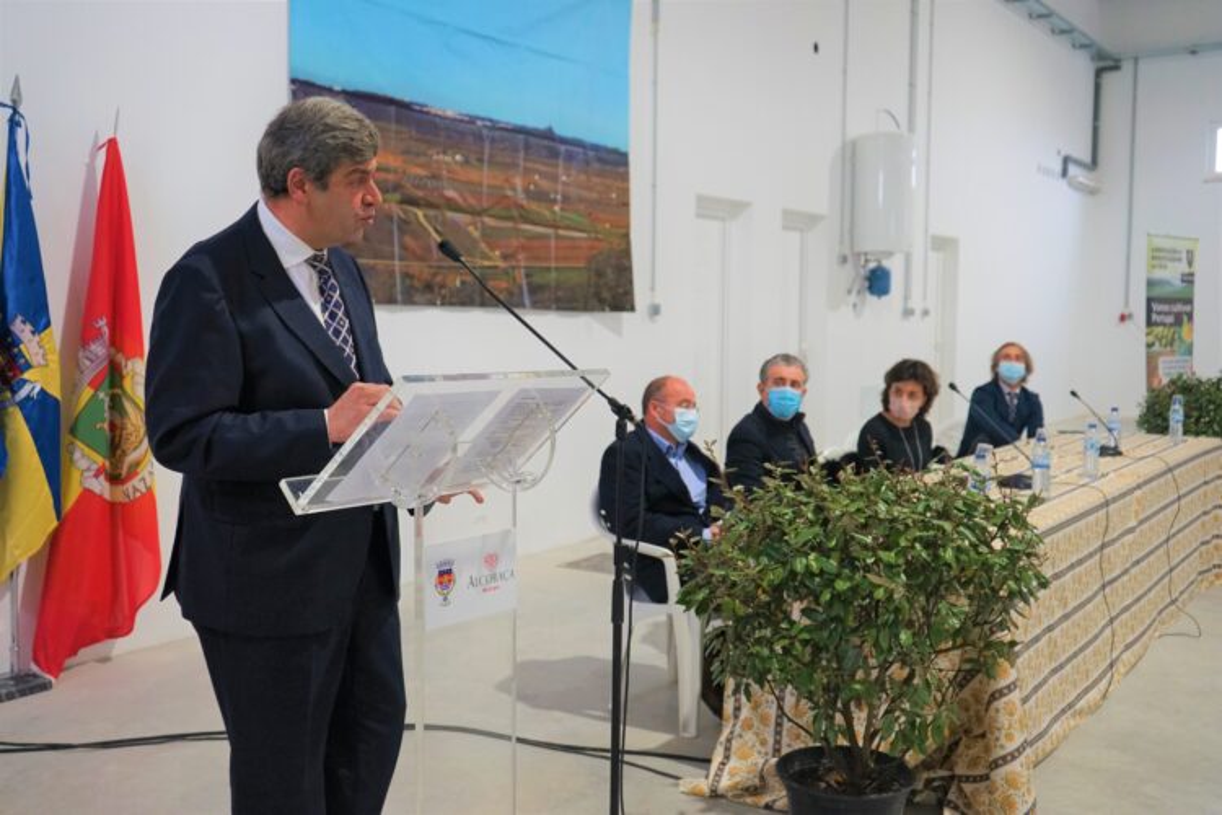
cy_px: 408
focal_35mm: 35
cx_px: 611
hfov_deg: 54.4
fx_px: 1188
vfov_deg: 37.9
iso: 1600
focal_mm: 35
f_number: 4
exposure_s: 1/160
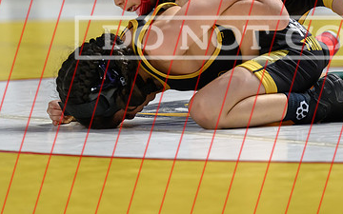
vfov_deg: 3.3
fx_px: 3664
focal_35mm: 392
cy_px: 17
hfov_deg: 5.4
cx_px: 199
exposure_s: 1/800
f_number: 2.8
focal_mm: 175
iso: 2000
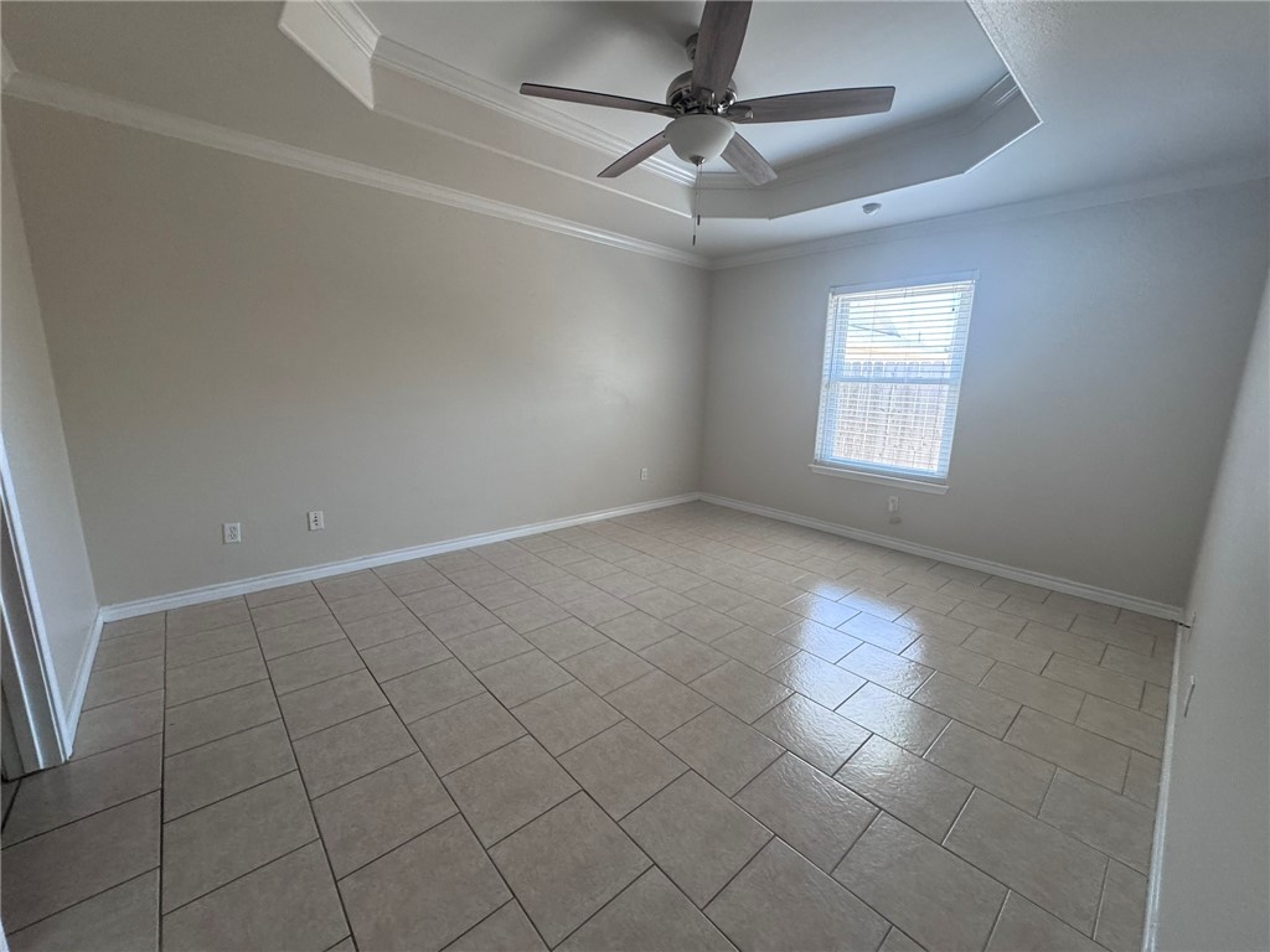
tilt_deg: -10.8
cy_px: 476
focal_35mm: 14
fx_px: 514
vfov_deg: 85.7
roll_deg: -1.4
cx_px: 635
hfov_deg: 102.1
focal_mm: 2.22
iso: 250
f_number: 2.2
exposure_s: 1/99
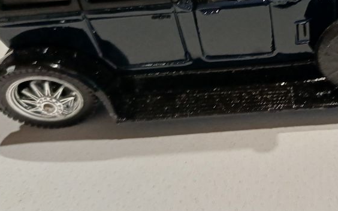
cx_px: 272
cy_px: 31
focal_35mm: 47
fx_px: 433
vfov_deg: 26.7
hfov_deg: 40.8
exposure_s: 1/33.3
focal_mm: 4.65
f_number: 1.8
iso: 320
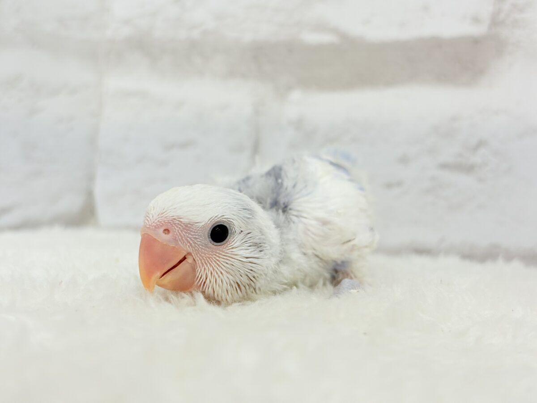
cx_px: 268
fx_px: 807
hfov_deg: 36.8
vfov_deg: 28.0
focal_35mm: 52
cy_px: 202
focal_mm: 5.96
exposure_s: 1/100
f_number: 1.6
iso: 50
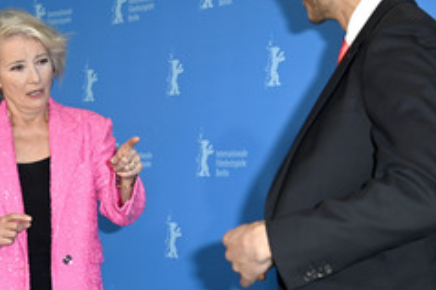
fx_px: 1330
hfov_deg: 18.6
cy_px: 151
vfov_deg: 12.4
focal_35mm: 110
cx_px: 210
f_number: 5.6
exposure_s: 1/200
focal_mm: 58
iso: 800
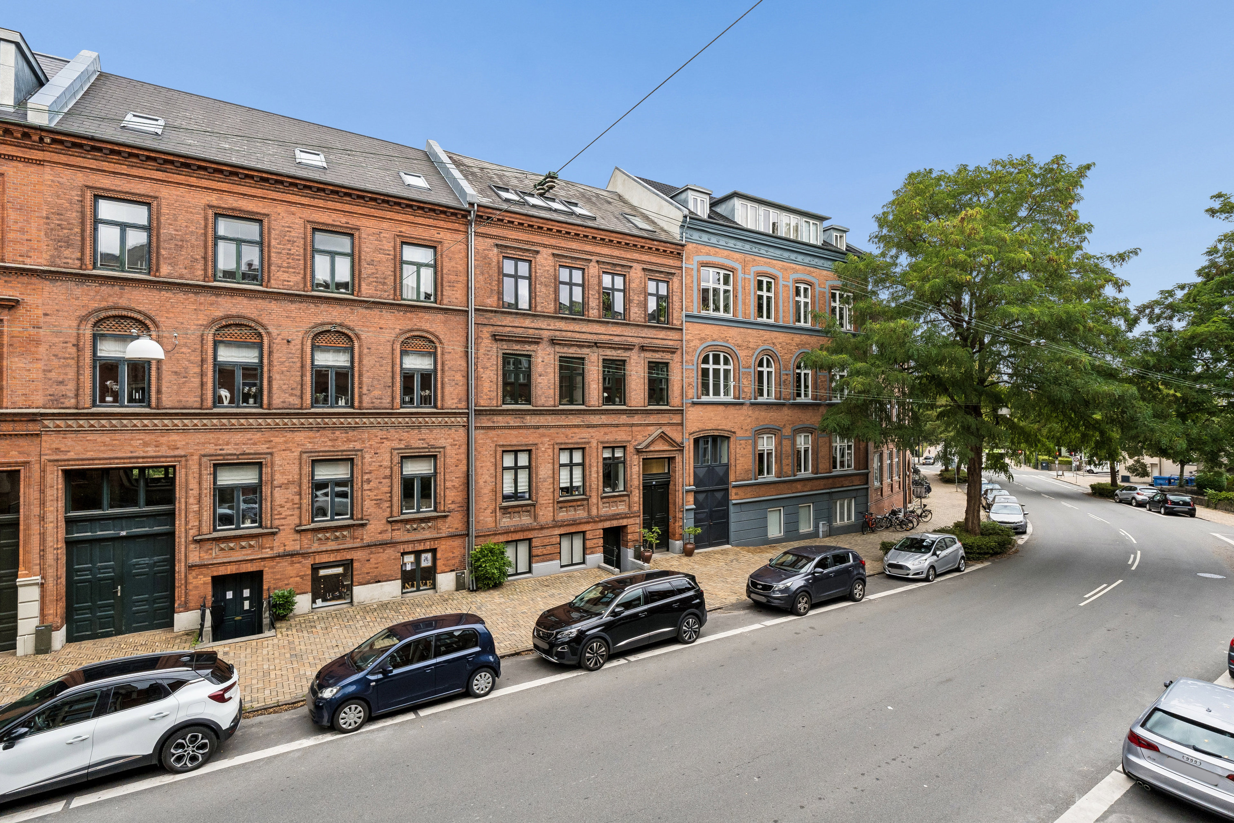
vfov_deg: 69.7
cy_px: 412
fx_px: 591
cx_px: 617
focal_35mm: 17
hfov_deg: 92.4
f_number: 8
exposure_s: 1/250
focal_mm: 11.5
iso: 320
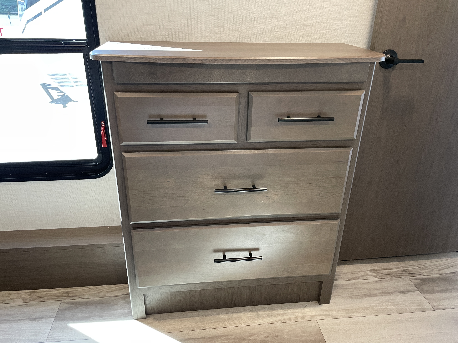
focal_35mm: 26
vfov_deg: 53.1
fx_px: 344
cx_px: 229
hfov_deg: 67.3
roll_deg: -0.9
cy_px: 172
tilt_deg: -24.4
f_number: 1.6
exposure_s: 1/60
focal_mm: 4.2
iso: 160
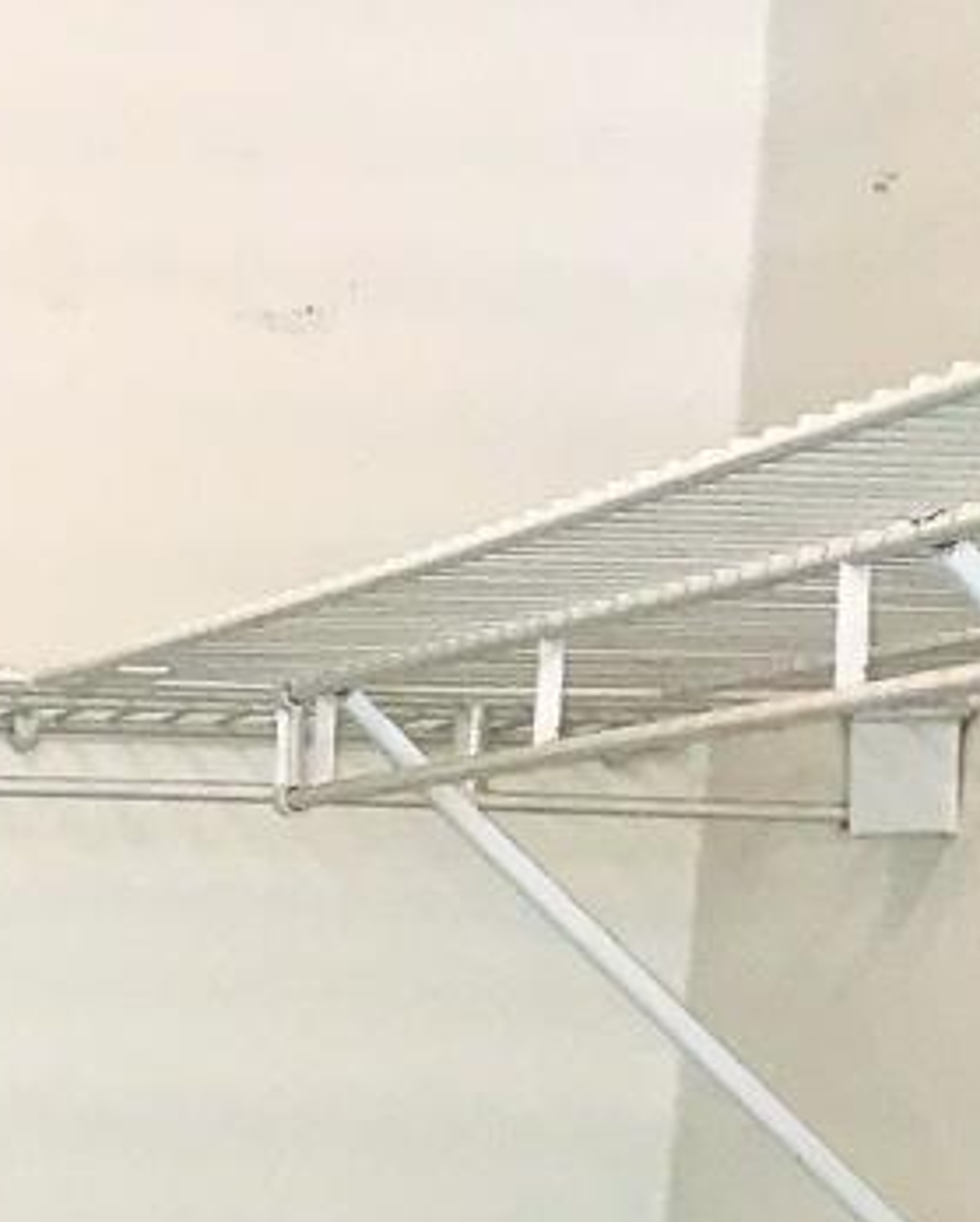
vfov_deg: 11.6
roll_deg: -0.9
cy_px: 1991
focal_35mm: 157
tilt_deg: -8.8
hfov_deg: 9.2
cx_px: -1064
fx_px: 5685
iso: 32
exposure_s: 1/30
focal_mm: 3.99
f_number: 1.8
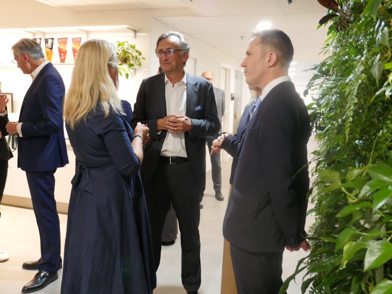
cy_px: 147
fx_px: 385
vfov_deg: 41.8
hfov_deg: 54.0
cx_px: 196
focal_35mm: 34
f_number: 2.8
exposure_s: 1/60
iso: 1600
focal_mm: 17
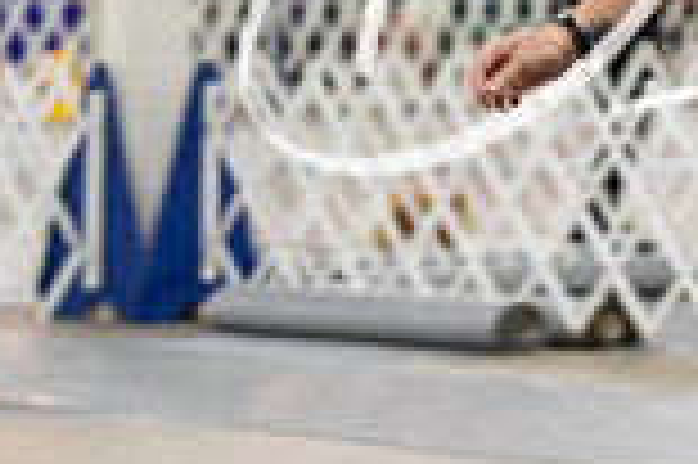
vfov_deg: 4.5
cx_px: 997
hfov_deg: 6.7
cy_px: 270
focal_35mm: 305
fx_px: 5907
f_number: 2.8
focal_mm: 70
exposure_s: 1/160
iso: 2000
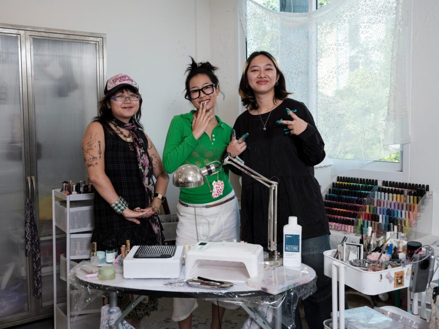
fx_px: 469
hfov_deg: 50.1
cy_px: 164
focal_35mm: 37
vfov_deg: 38.7
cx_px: 220
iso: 500
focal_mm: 47.4
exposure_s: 1/125
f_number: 7.1
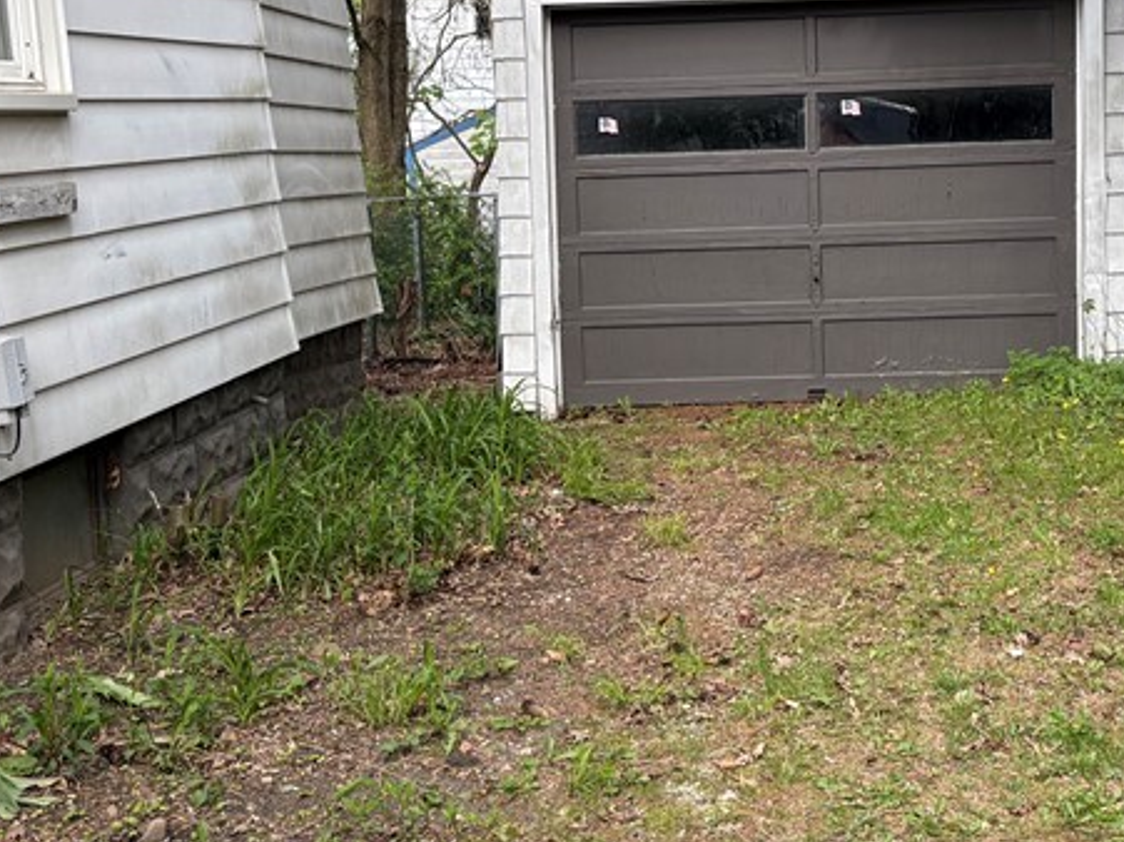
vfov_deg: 24.7
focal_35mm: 59
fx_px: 1915
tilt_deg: -5.0
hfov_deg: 32.5
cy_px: 296
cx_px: 725
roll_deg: +2.7
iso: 64
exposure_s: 1/543
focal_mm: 5.96
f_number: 1.6
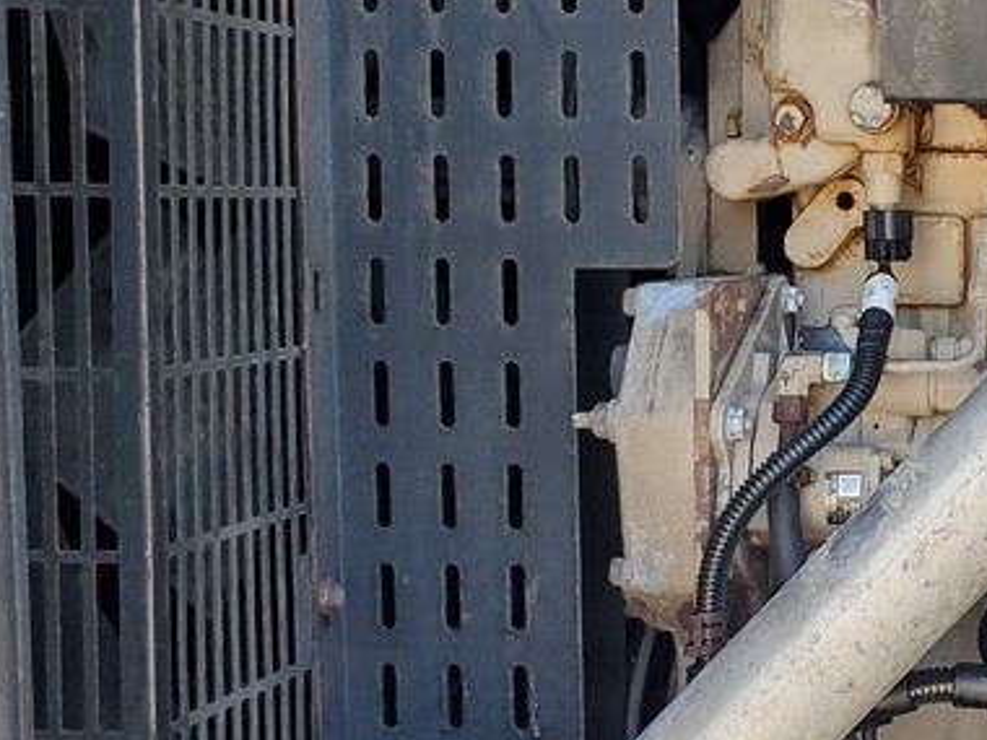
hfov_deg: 24.4
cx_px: 1268
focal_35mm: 70
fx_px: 1996
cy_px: 351
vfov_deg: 21.0
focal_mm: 4.3
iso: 100
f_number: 2.4
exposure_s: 1/120
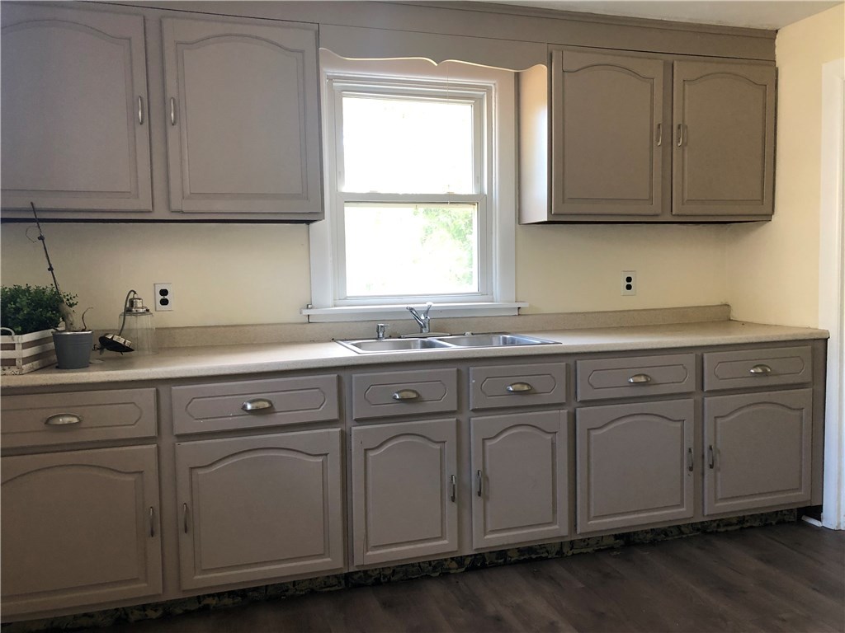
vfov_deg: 49.7
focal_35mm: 28
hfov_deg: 63.4
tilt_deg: -2.2
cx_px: 422
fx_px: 683
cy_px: 316
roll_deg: +1.2
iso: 40
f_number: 1.8
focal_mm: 3.99
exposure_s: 1/20
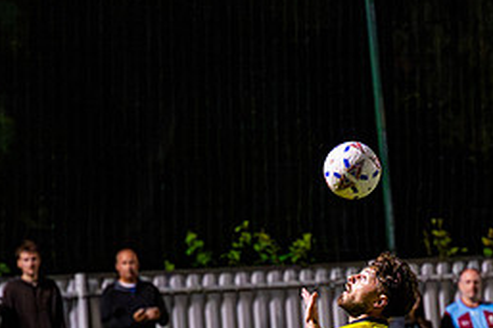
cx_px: 326
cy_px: 483
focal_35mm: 244
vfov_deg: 5.6
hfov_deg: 8.4
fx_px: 3339
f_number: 2.8
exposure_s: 1/1600
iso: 6400
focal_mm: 79
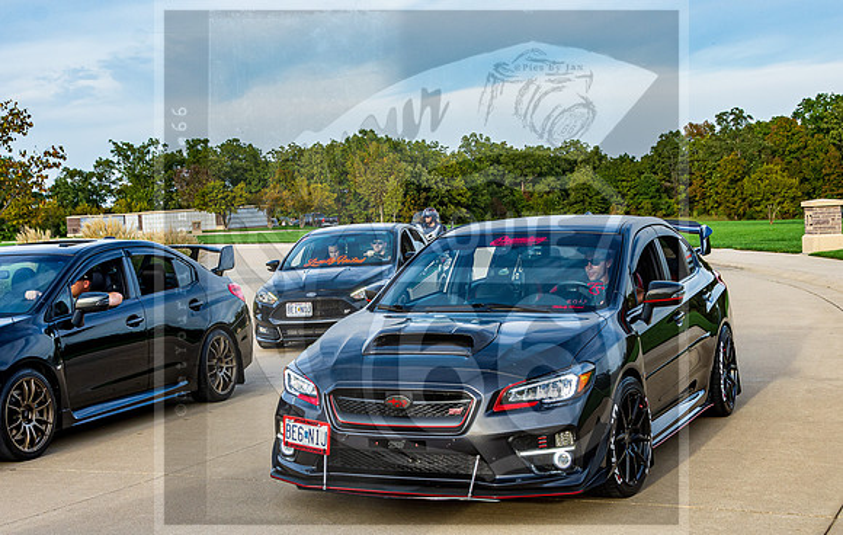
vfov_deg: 23.2
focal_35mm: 57
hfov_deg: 35.8
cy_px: 263
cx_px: 403
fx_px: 1304
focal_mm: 28
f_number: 9
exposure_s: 1/320
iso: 400
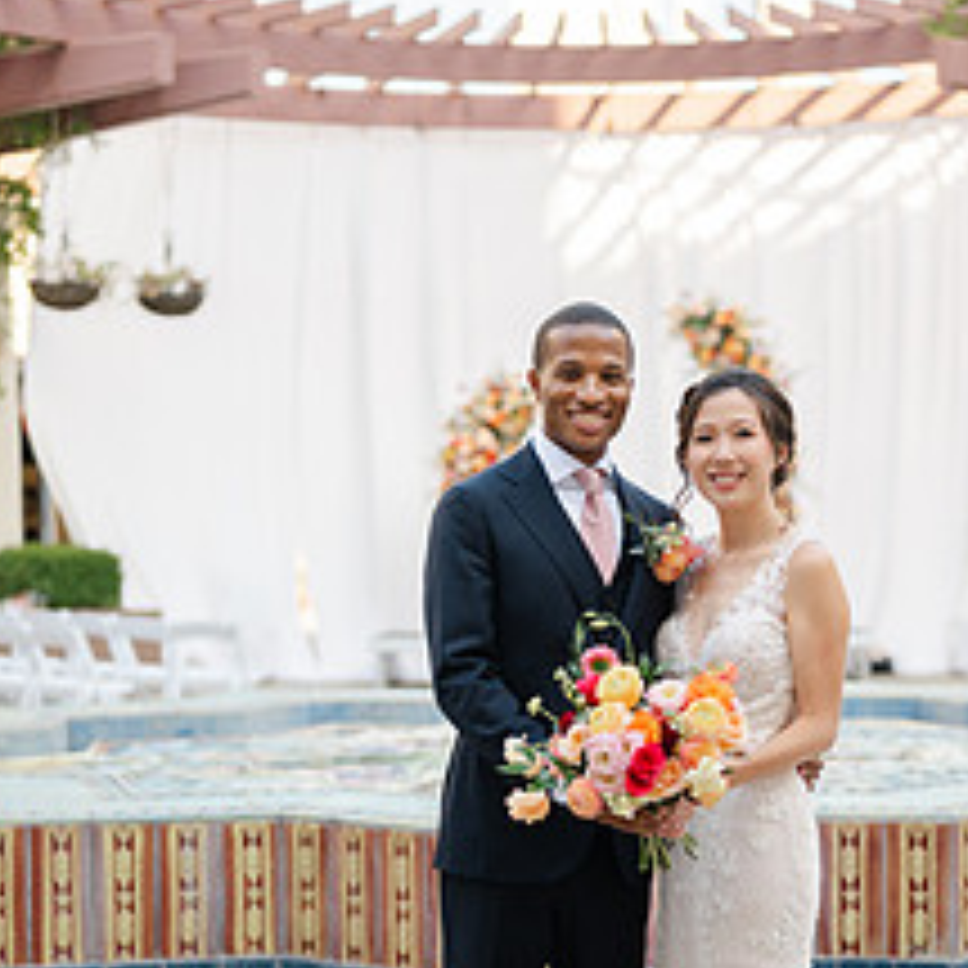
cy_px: 698
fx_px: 2816
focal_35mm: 89
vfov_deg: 19.4
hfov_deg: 19.5
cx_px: 639
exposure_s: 1/800
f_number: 2
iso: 100
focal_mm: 50
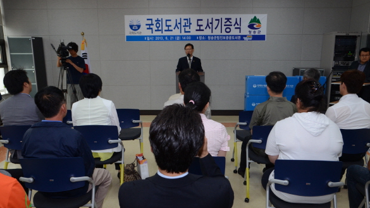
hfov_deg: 63.4
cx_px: 186
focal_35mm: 31
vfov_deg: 38.2
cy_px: 121
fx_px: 300
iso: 800
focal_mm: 19
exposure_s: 1/125
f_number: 6.3
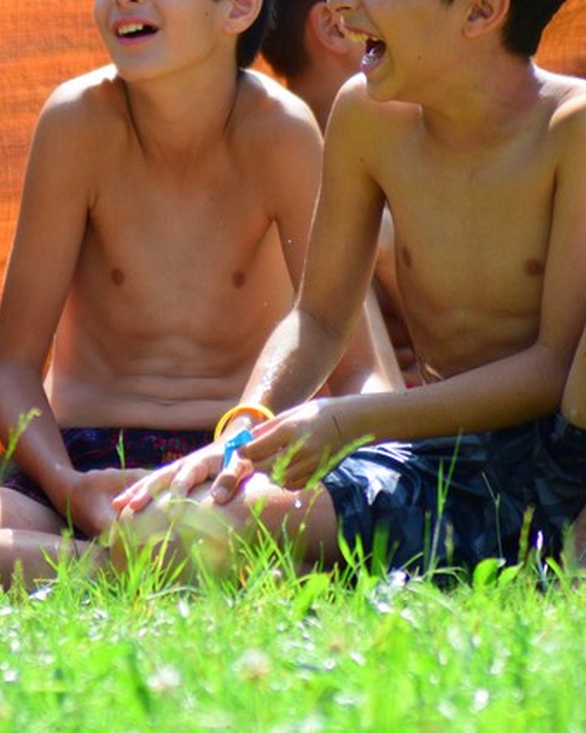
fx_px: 13272
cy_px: 210
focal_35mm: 612
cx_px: 81
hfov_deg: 2.5
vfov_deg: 3.2
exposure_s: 1/1250
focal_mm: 180
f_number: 4.5
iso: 640
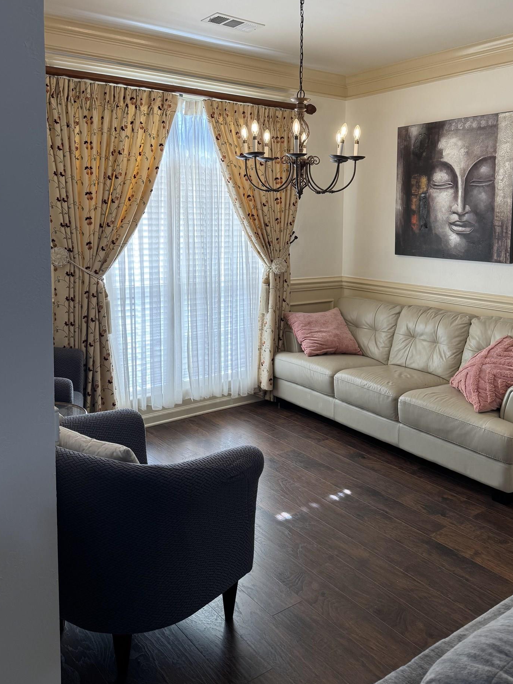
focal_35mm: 30
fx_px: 593
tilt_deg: -4.9
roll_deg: +0.6
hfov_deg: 46.7
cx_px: 293
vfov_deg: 59.3
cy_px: 264
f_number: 1.78
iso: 100
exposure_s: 1/120
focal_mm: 6.76
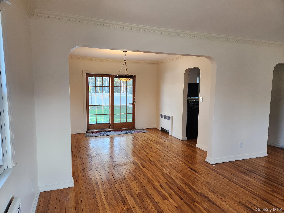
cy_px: 106
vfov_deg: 58.9
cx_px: 142
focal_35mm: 23
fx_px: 189
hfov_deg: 73.9
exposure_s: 1/180
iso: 250
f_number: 1.8
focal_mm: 5.4
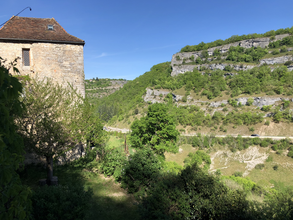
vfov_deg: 48.2
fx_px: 245
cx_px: 146
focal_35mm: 29
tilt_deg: -2.1
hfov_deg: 61.7
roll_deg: +1.8
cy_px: 110
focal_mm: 4
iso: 20
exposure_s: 1/1600
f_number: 1.8
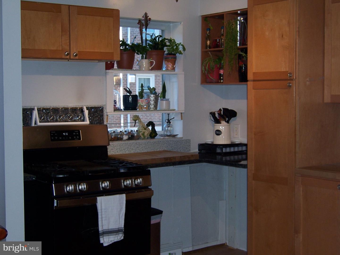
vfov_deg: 24.4
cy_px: 128
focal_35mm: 60
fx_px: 589
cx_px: 170
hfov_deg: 32.2
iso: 80
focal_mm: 10
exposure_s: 1/90
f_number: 4
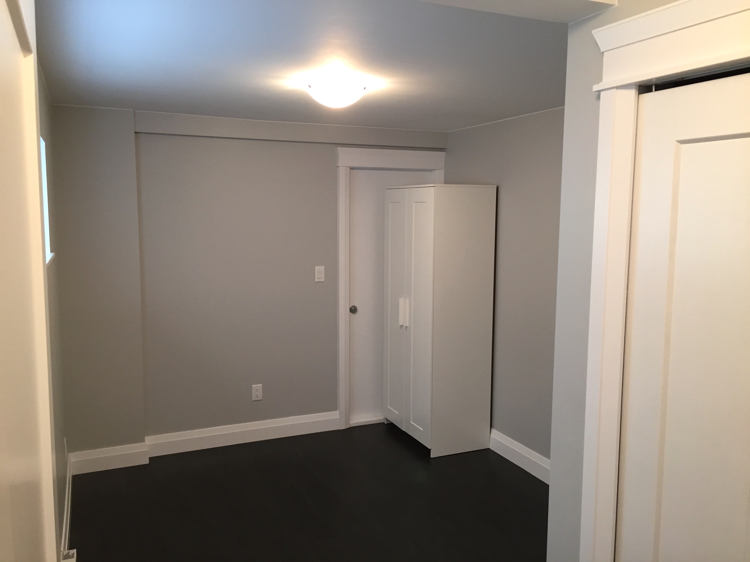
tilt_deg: -7.5
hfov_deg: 61.7
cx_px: 375
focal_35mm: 29
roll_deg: -1.0
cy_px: 281
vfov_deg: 48.2
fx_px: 628
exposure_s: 1/30
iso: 80
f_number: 2.2
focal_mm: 4.15
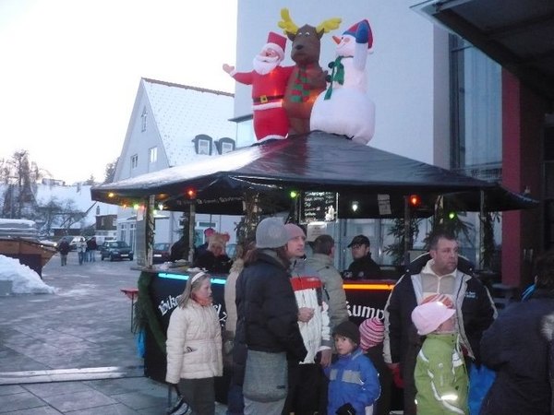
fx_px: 560
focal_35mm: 35
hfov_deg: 52.6
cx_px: 277
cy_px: 208
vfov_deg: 40.7
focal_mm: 5.8
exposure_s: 1/30
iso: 400
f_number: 2.8
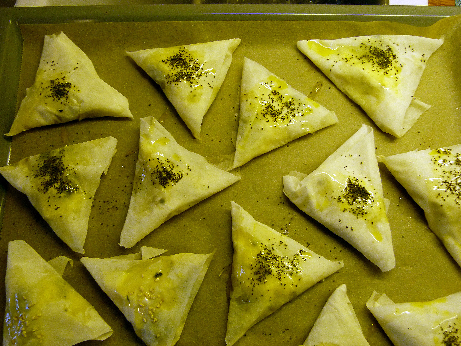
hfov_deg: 56.8
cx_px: 230
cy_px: 173
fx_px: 426
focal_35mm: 32
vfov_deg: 44.2
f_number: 3
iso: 200
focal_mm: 5.7
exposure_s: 1/40
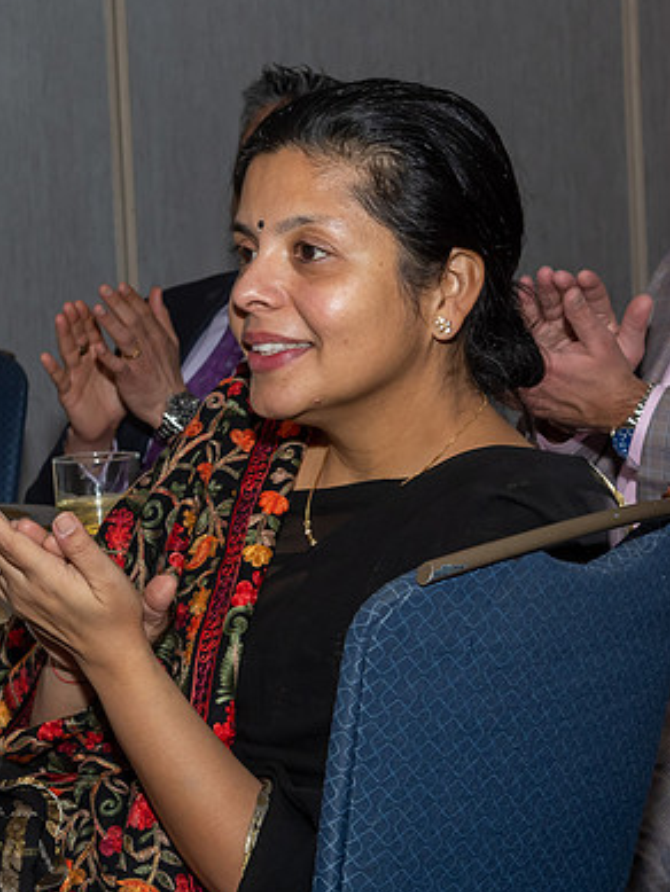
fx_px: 2940
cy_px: 393
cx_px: 372
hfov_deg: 13.0
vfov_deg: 17.3
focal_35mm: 114
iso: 500
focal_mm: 38
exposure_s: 1/250
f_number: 7.1
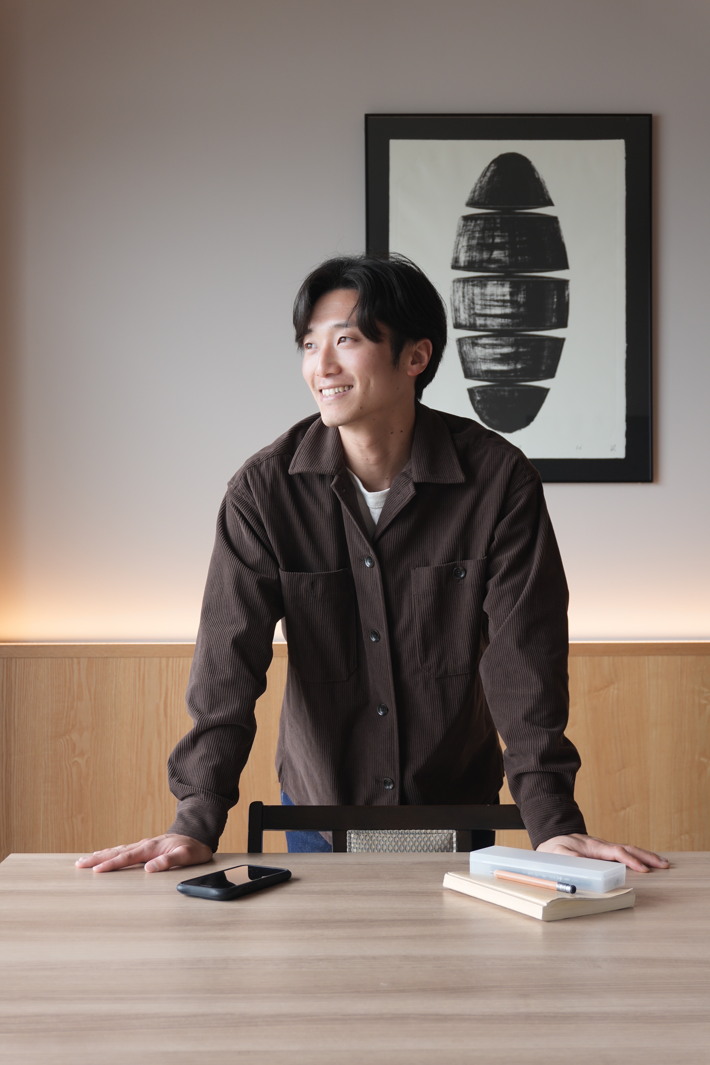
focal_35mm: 50
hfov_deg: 27.3
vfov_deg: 40.0
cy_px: 532
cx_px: 355
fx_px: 1464
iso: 160
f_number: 5
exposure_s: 1/60
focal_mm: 33
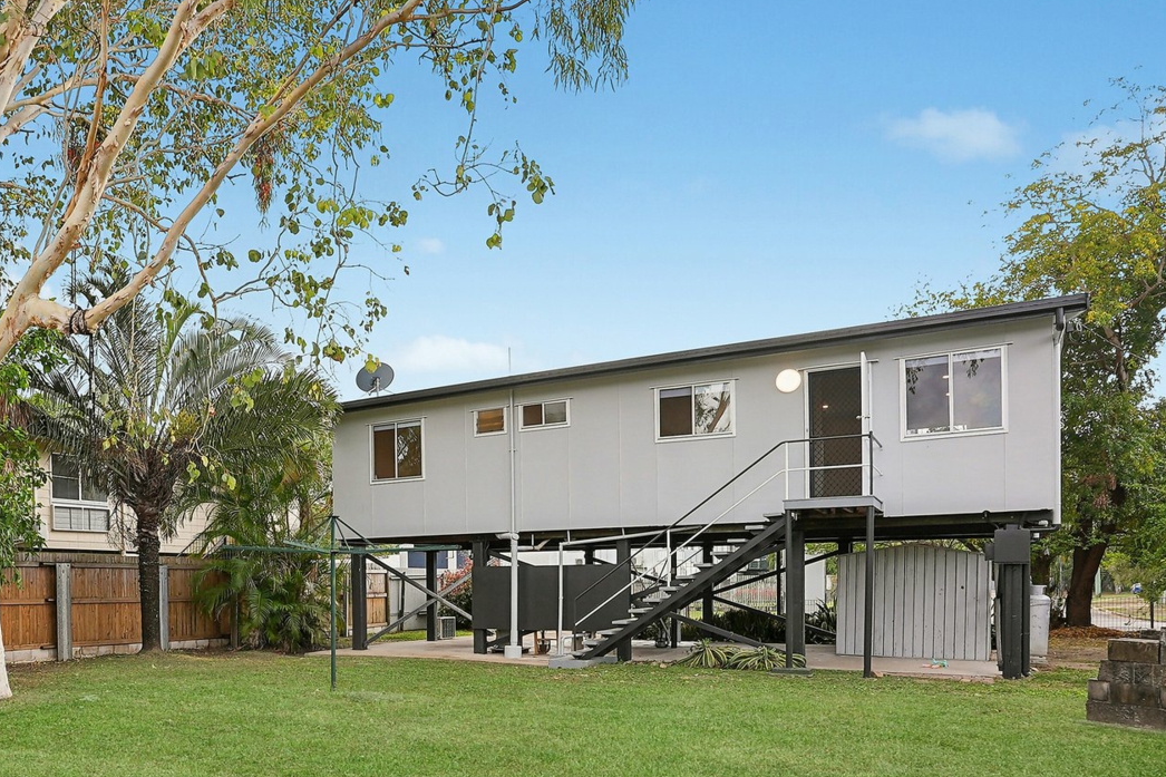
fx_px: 842
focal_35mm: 26
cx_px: 281
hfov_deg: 64.9
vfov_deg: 48.9
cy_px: 497
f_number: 11
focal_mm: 17
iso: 200
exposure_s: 1/40
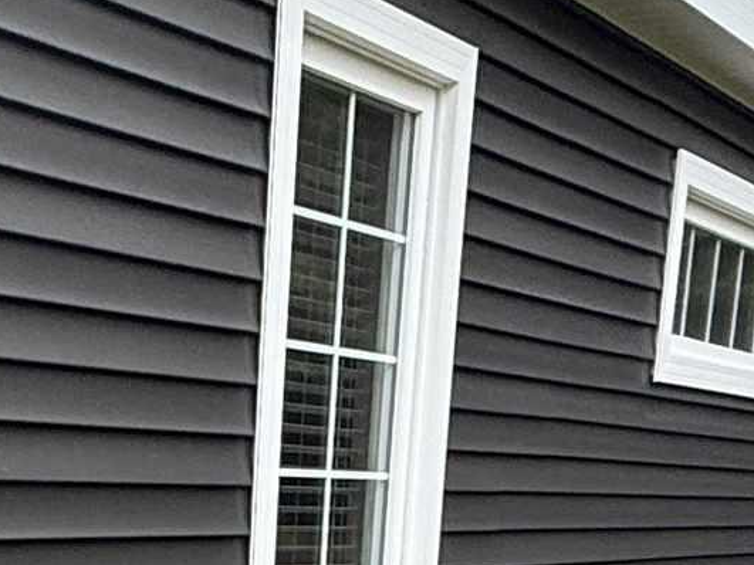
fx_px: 1764
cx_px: 28
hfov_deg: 23.3
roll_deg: -2.0
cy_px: 968
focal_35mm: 81
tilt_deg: -22.1
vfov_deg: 15.9
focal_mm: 2.22
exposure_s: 1/99
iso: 80
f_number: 2.2
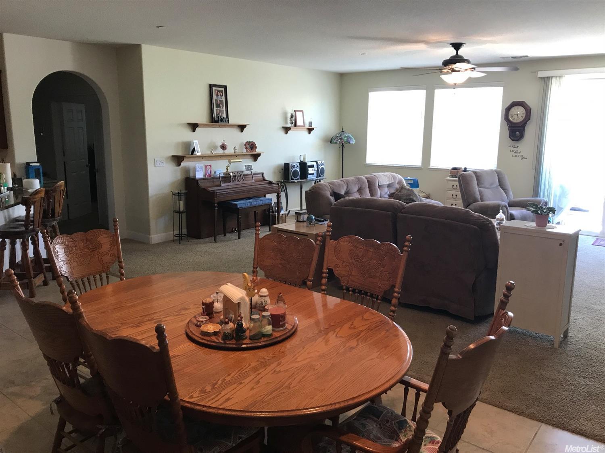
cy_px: 226
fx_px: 489
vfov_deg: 49.7
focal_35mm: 28
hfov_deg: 63.5
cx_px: 302
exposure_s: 1/24
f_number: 1.8
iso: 40
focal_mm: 3.99
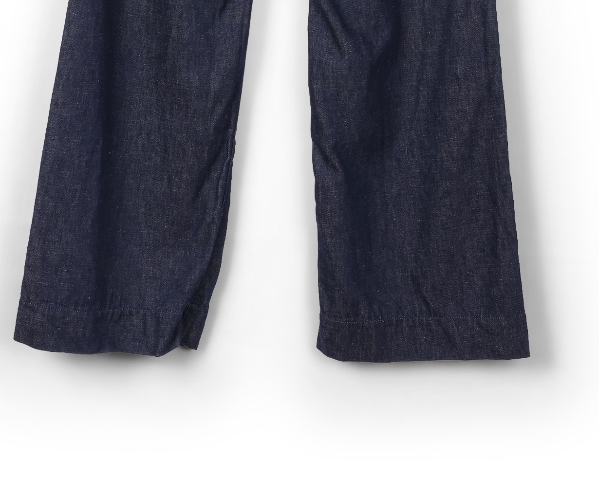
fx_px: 2056
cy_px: -110
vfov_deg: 12.9
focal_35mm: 116
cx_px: 302
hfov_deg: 16.6
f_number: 11
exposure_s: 1/200
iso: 100
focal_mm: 38
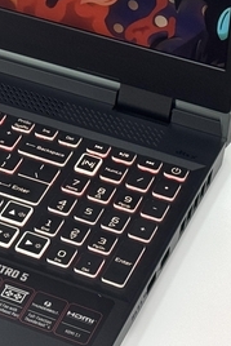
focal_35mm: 149
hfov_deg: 9.1
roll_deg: +3.2
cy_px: 32
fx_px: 1432
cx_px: -74
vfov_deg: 13.6
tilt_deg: -35.1
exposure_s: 1/121
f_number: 1.78
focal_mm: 6.76
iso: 64
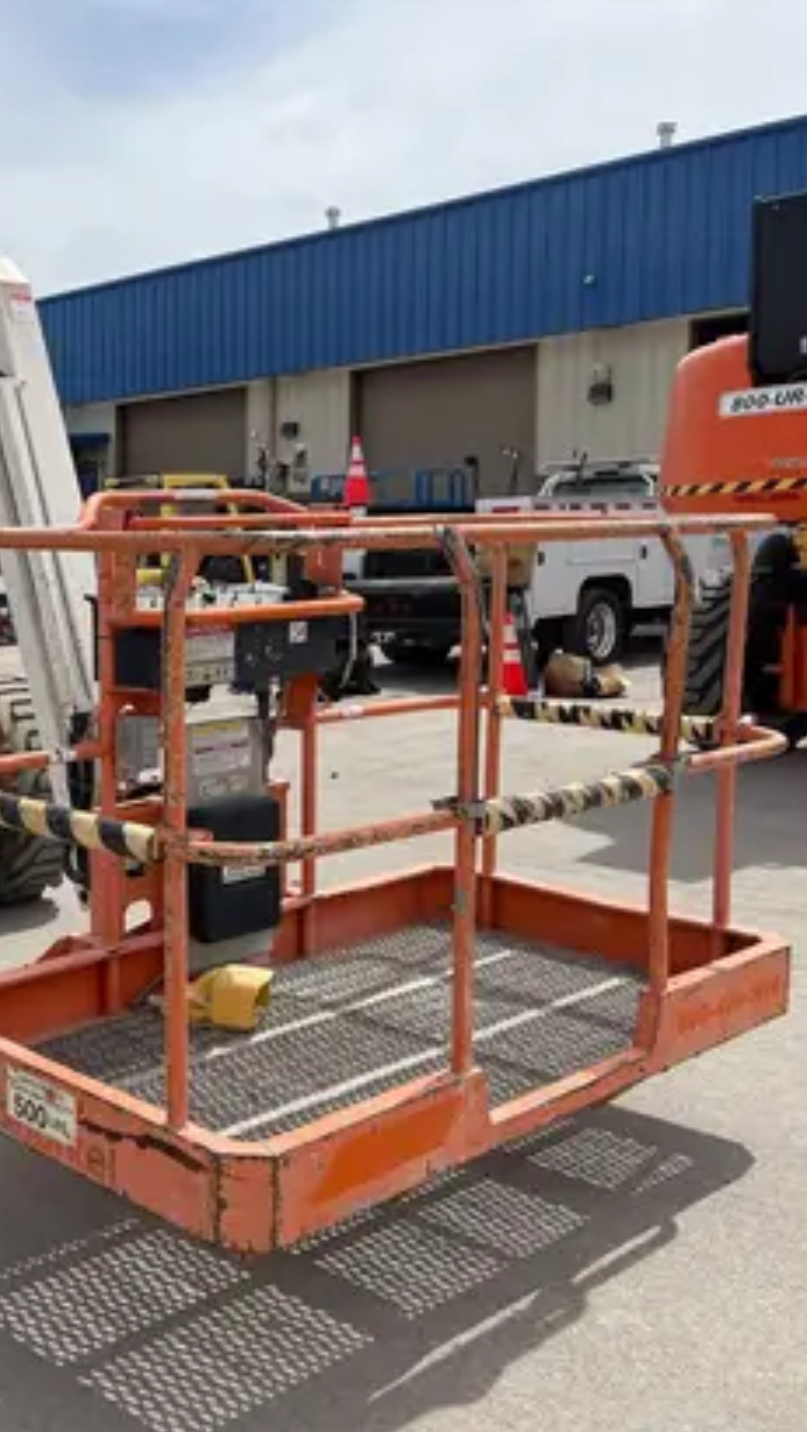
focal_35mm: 38
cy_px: 718
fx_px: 1444
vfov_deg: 52.8
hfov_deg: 29.7
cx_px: 56
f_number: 1.6
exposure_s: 1/4149
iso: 50
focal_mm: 5.1
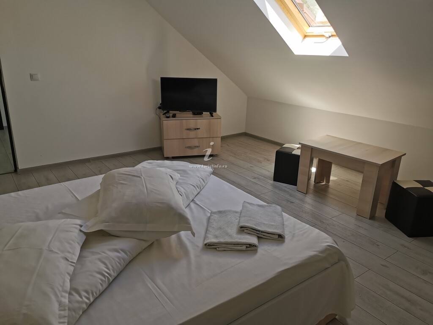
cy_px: 162
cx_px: 216
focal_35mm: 27
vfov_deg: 51.4
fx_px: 338
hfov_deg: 65.3
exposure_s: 1/224
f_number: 1.6
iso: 50
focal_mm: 5.56
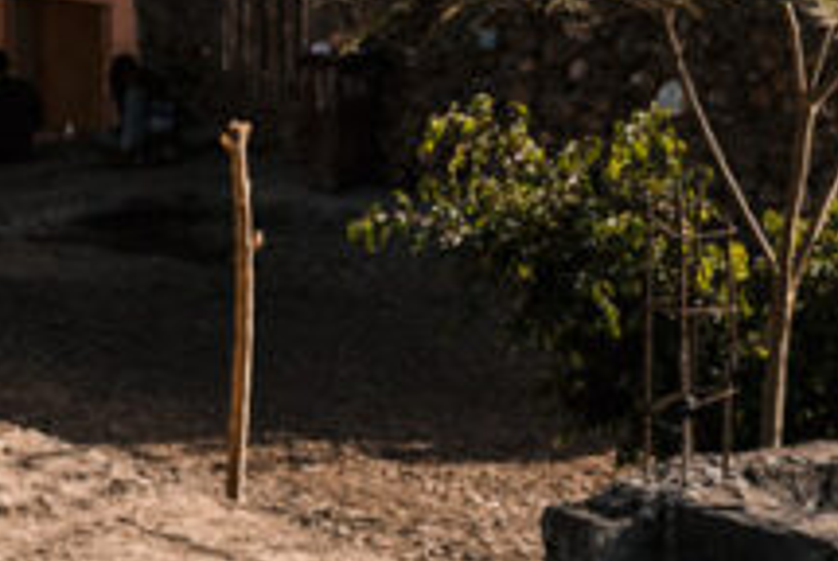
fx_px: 5548
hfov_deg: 8.6
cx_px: 589
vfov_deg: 5.6
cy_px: -623
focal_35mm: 238
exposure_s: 1/400
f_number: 7.1
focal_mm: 50
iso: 100
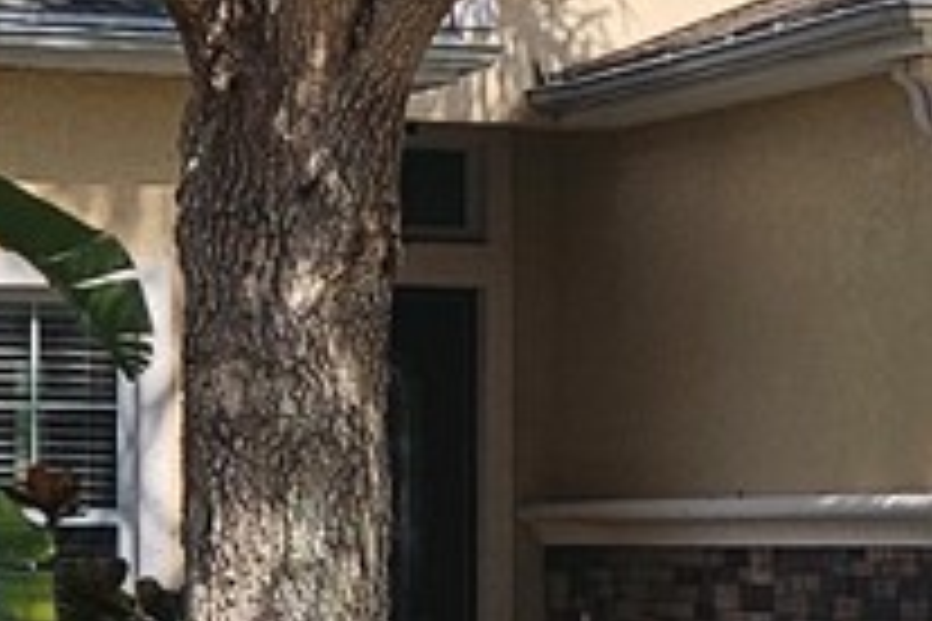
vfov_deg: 7.4
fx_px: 4789
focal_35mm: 185
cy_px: 446
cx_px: 1373
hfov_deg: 10.7
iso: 25
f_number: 1.8
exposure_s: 1/2277
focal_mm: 5.4
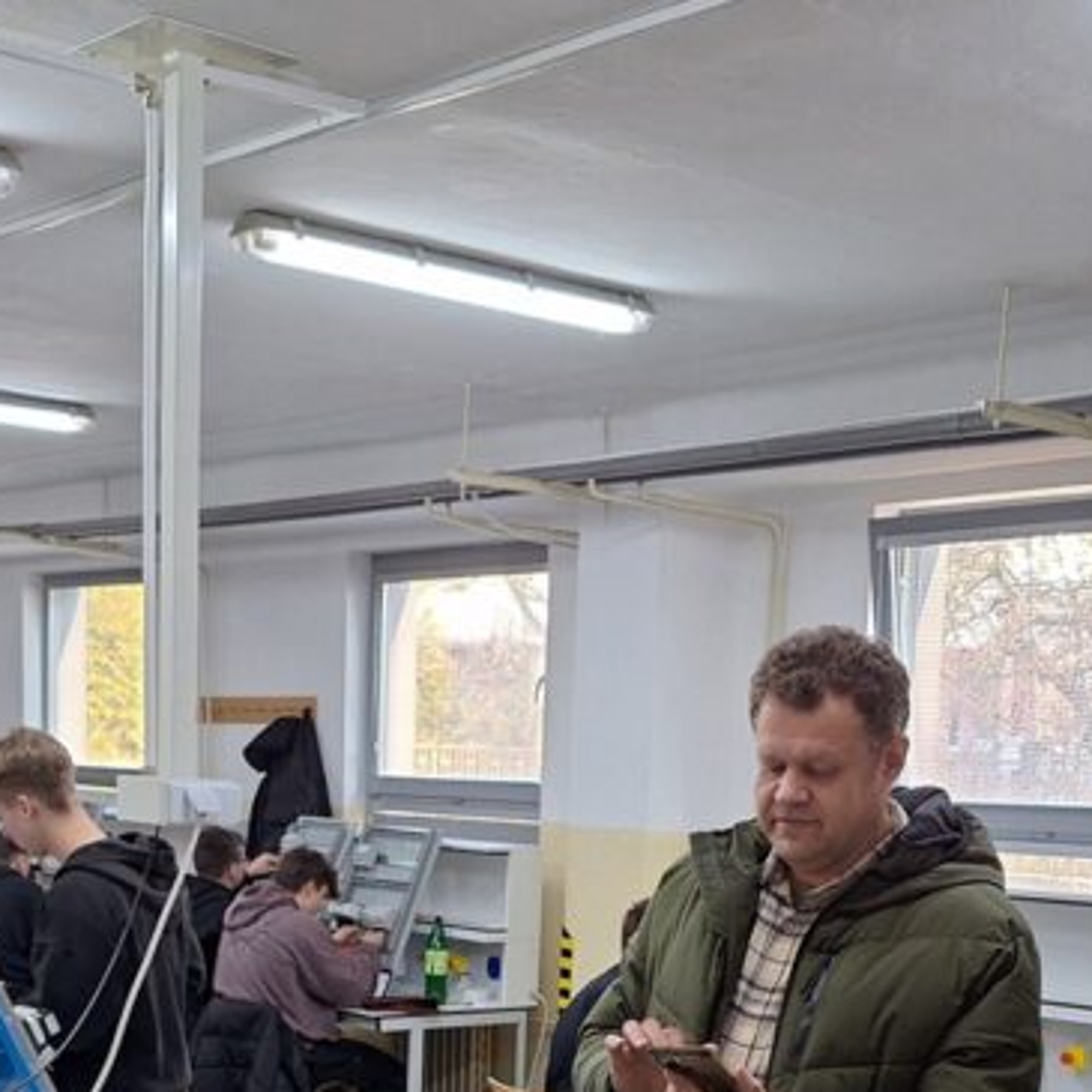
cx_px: 509
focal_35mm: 57
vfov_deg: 28.5
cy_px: 1053
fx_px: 2034
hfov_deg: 30.0
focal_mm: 5.54
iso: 100
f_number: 1.8
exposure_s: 1/50
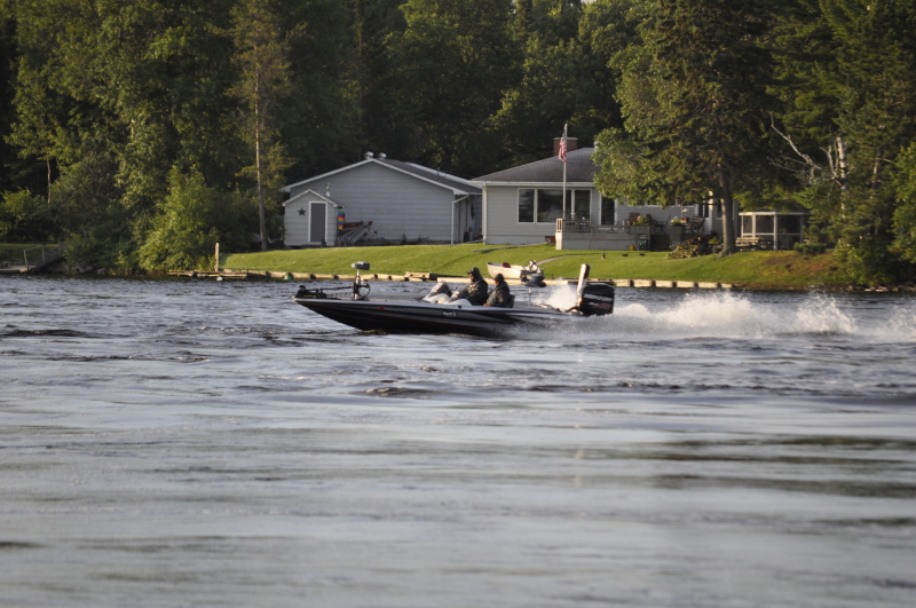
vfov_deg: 4.6
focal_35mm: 300
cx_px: 458
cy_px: 304
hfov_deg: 6.9
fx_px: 7622
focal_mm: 200
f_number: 5.6
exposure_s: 1/1000
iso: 560
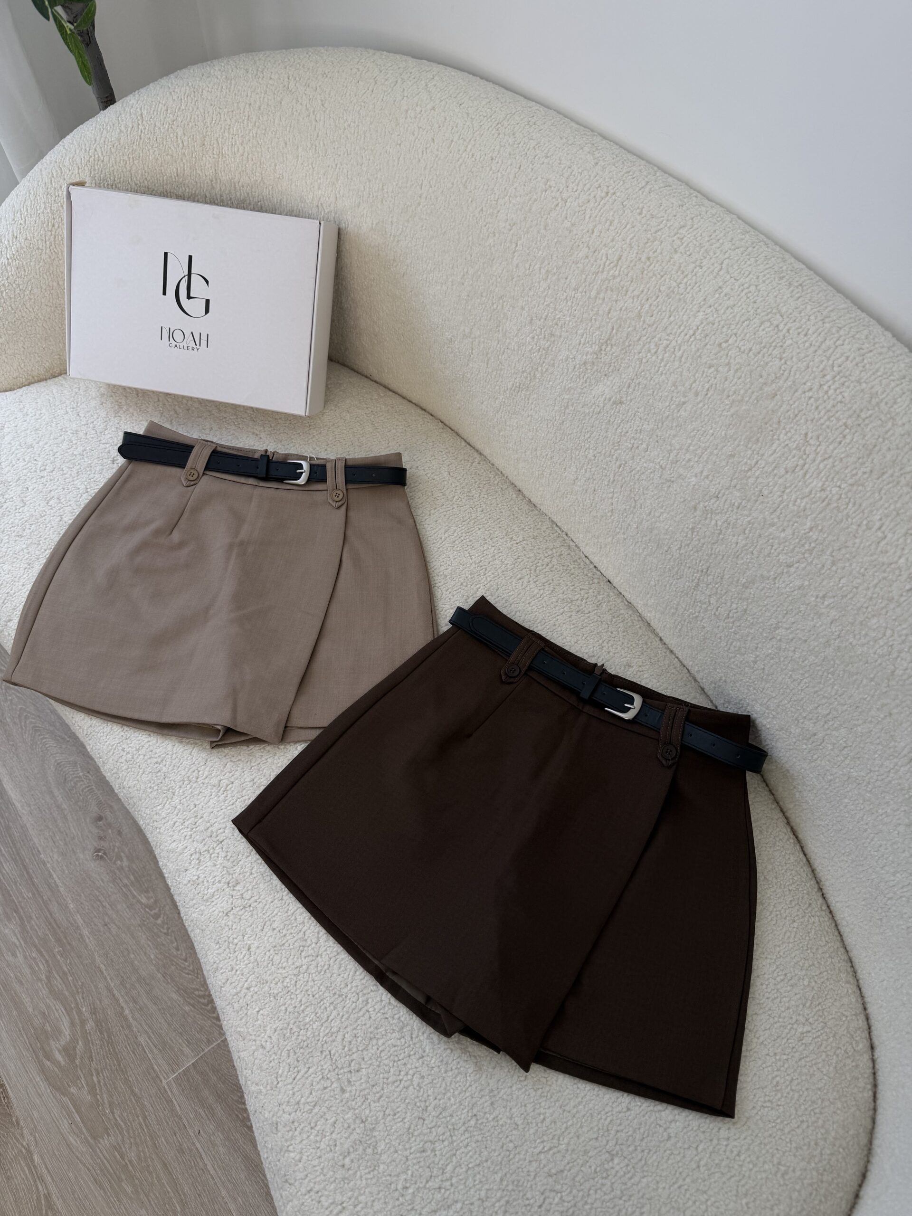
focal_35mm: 24
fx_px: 843
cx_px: 456
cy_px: 608
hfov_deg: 56.8
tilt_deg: -58.0
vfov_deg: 71.6
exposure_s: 1/100
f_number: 1.78
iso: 64
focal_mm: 6.76
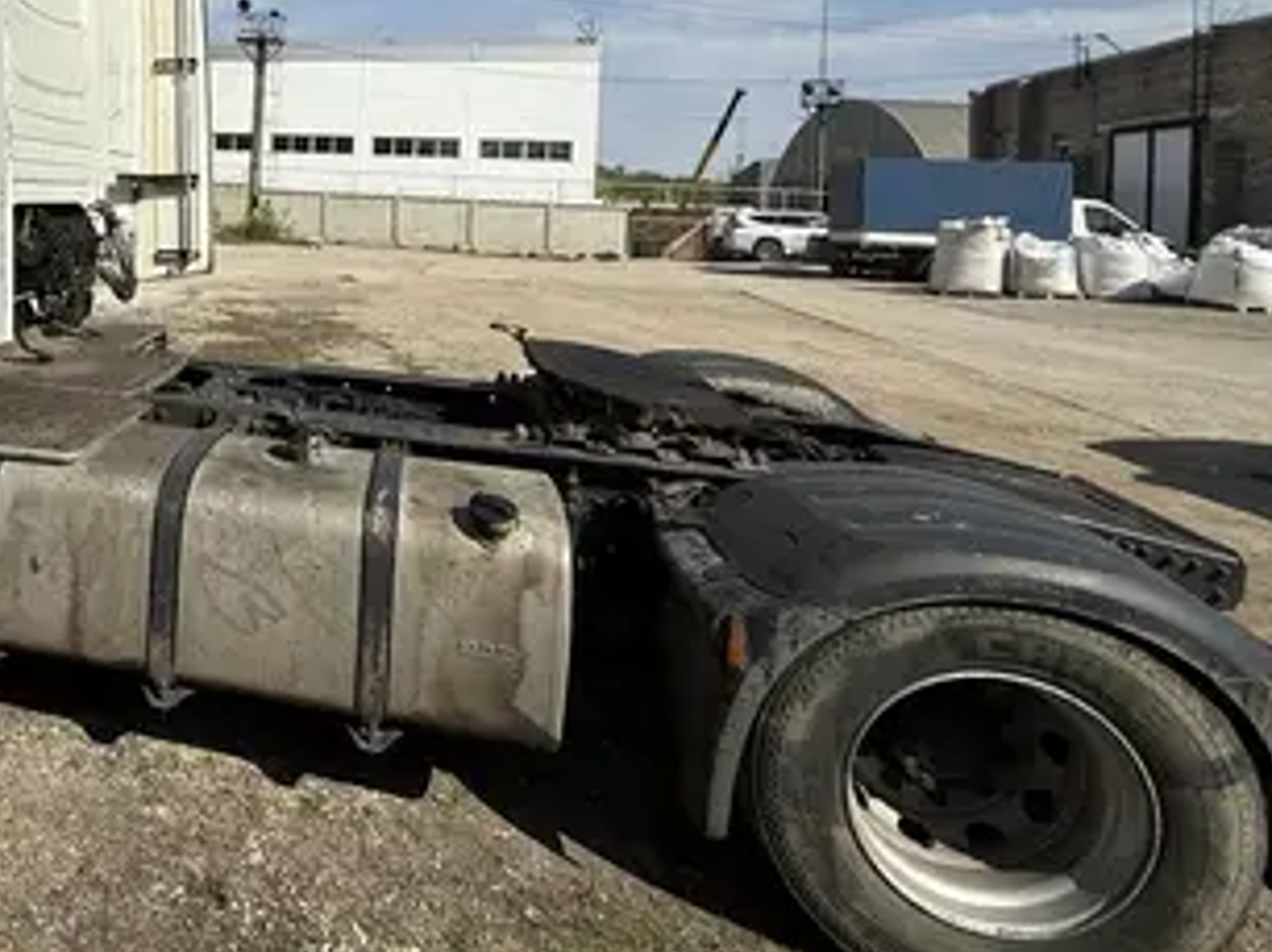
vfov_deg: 50.0
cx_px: 204
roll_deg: -2.8
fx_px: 955
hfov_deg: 60.3
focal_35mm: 26
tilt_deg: +3.1
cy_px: 195
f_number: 2.2
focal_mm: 2.22
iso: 50
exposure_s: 1/5155
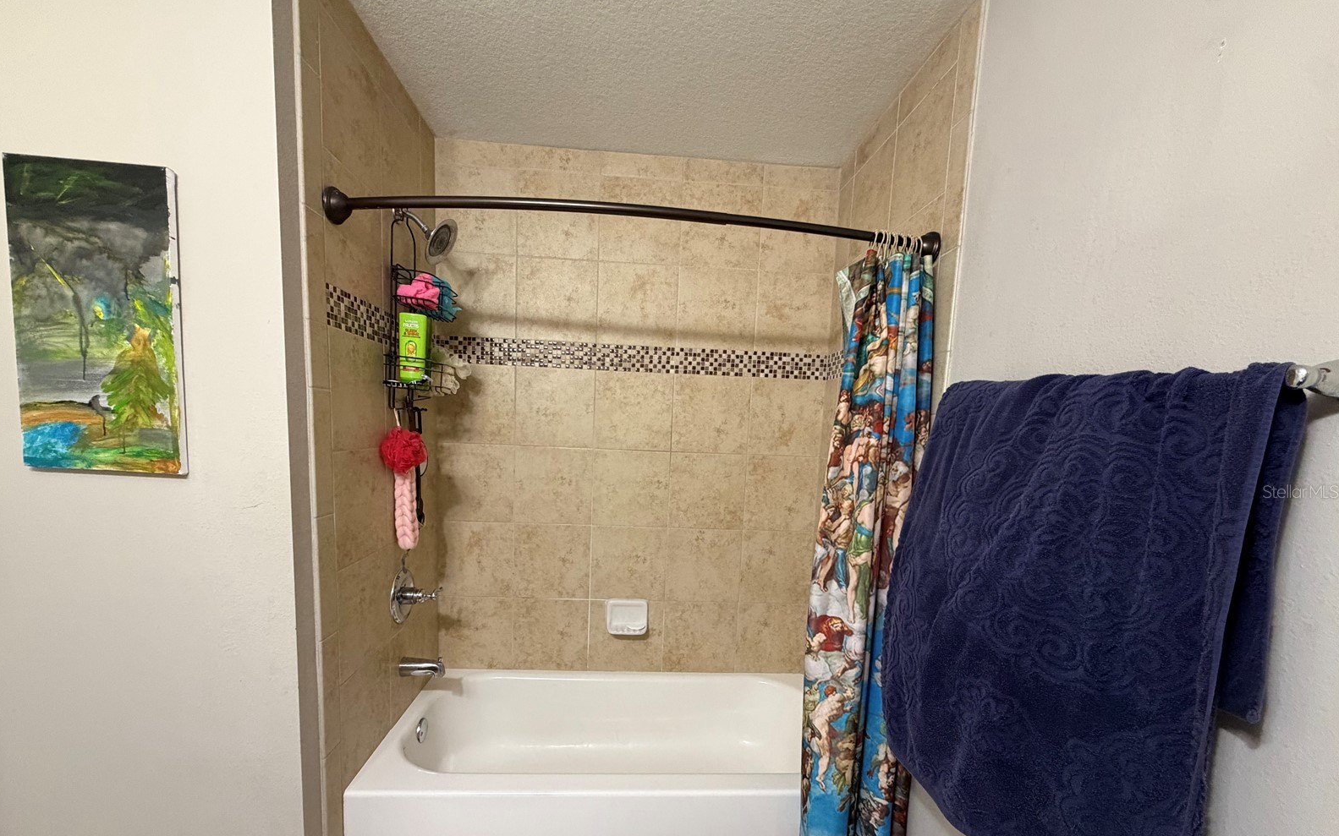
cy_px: 491
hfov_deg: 101.5
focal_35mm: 15
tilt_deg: -6.4
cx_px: 666
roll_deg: -2.4
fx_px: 547
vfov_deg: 74.2
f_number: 2.2
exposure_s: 1/60
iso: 400
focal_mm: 2.22
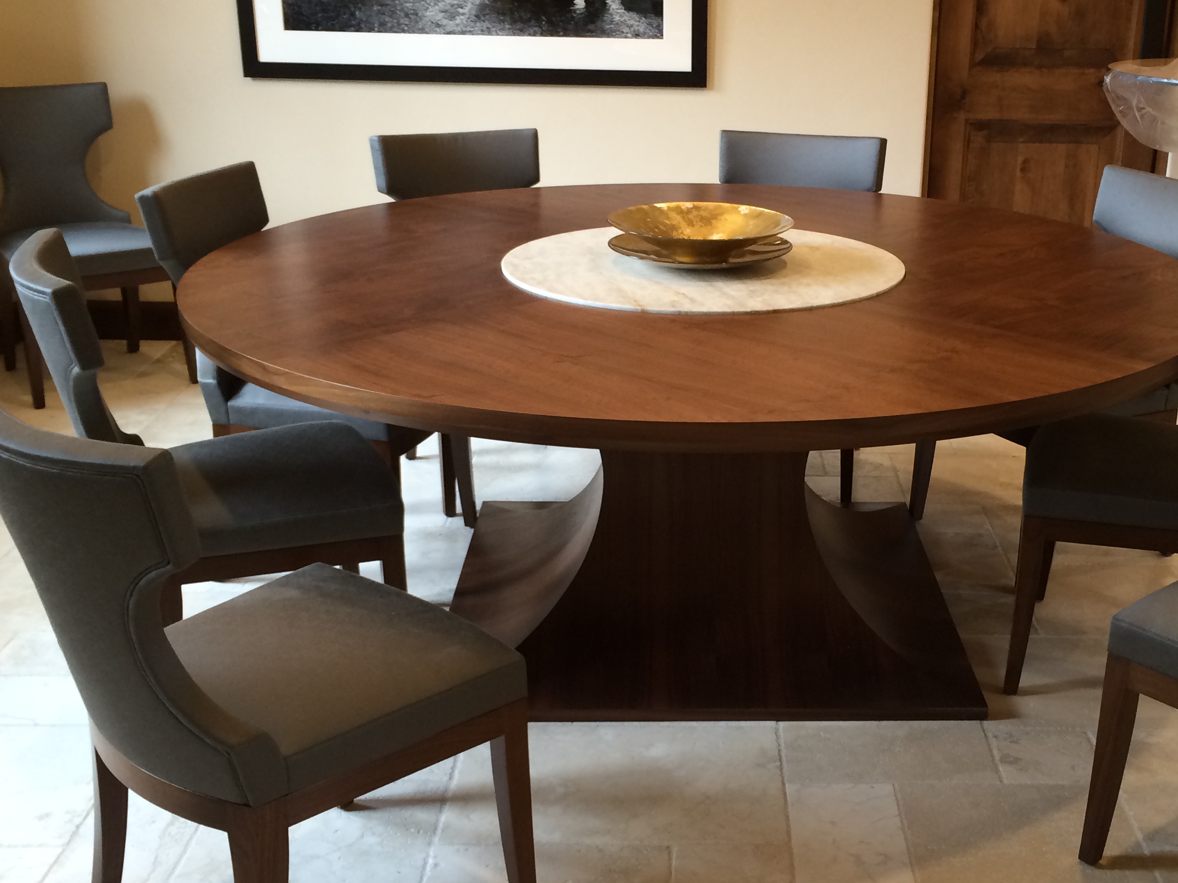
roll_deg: -0.5
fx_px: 1497
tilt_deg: -22.8
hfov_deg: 42.6
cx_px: 746
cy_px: 472
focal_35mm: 44
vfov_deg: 32.9
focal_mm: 4.15
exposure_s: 1/30
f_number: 2.2
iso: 80
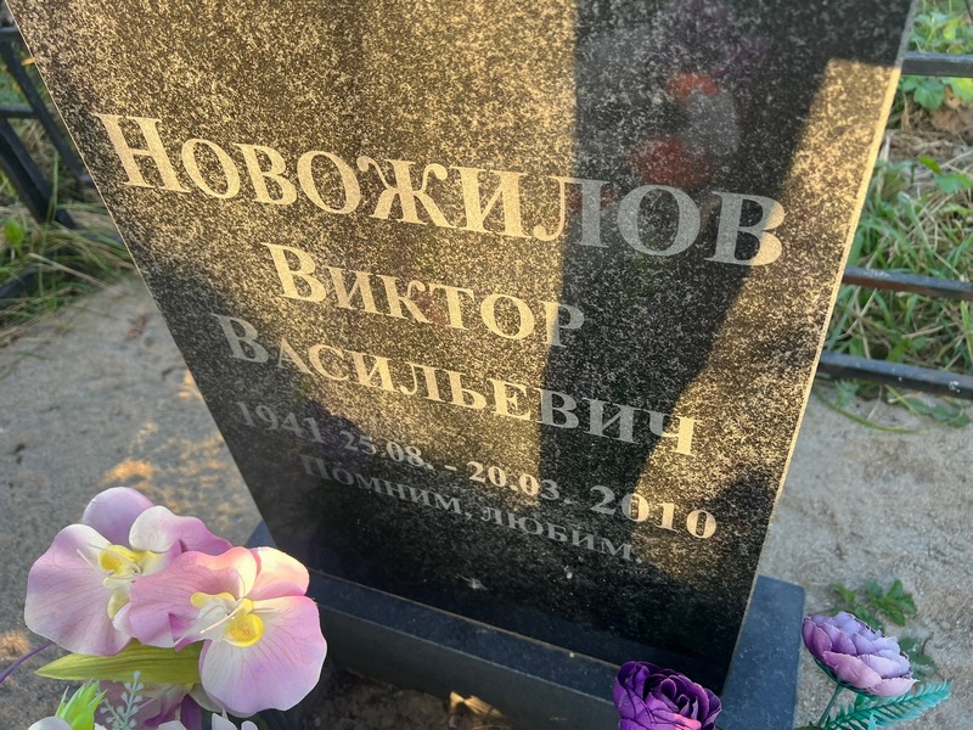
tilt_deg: -43.8
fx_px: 731
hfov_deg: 67.3
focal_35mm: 26
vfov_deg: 53.1
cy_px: 365
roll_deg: +11.3
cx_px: 486
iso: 40
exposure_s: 1/183
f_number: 1.5
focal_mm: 5.7
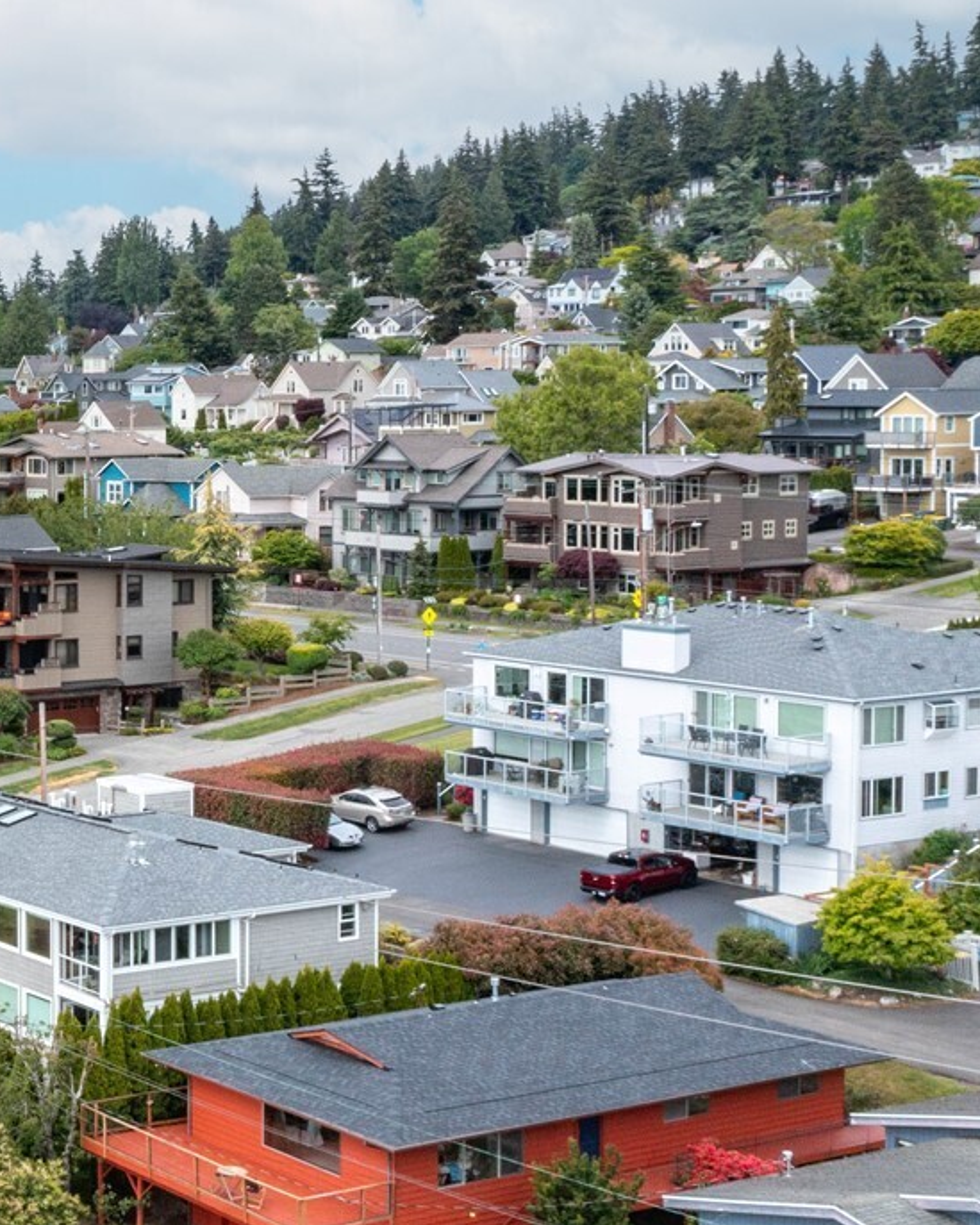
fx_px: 2356
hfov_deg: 20.0
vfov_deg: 29.1
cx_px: -519
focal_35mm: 65
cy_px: 523
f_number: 10
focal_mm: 10.26
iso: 100
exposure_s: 1/120
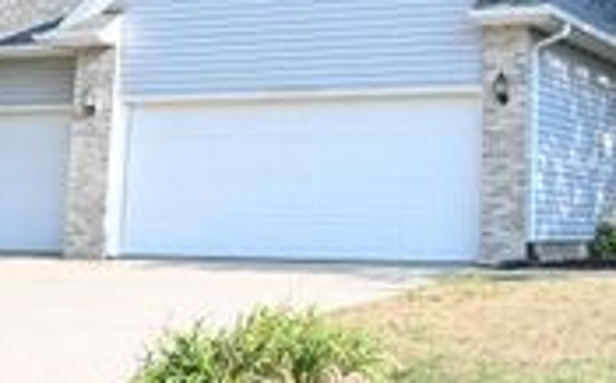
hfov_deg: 28.1
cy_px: 44
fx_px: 1174
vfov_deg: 18.3
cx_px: 574
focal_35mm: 70
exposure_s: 1/80
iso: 100
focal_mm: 16
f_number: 8
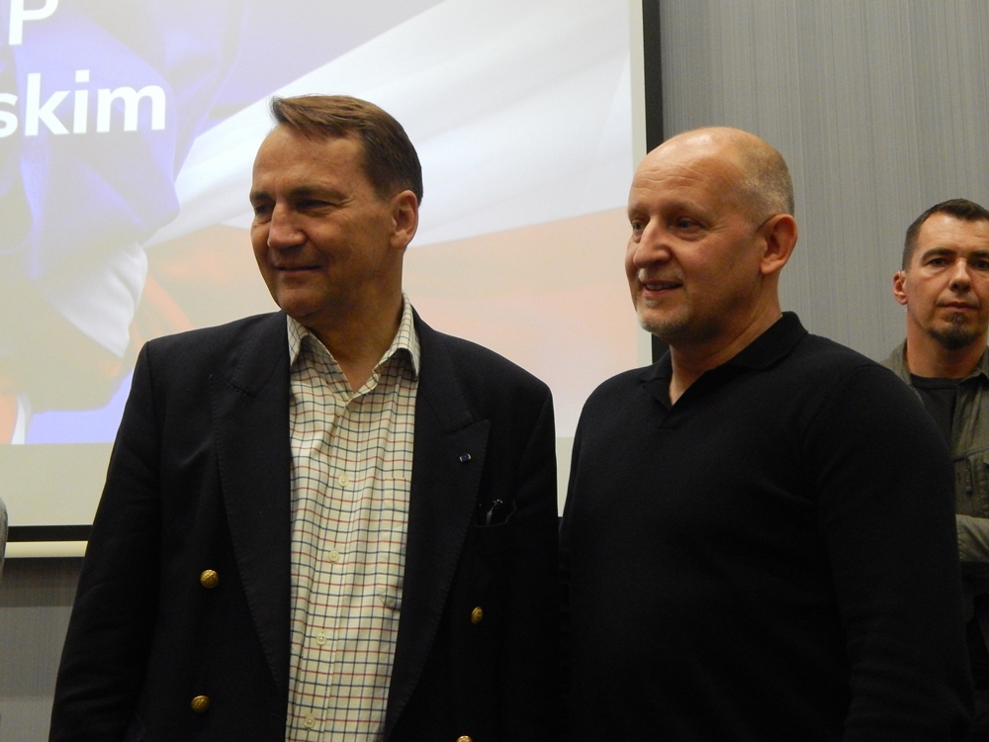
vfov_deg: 29.7
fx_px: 1400
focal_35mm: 49
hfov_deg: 38.9
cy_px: 371
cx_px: 494
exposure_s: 1/100
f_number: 3.7
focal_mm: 8.6
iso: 800
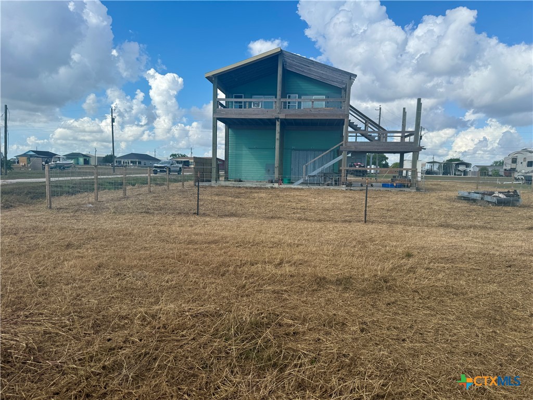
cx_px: 266
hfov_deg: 71.6
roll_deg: -0.9
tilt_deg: -5.1
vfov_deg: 56.8
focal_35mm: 24
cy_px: 200
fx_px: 370
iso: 80
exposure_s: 1/4673
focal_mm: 6.76
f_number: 1.78
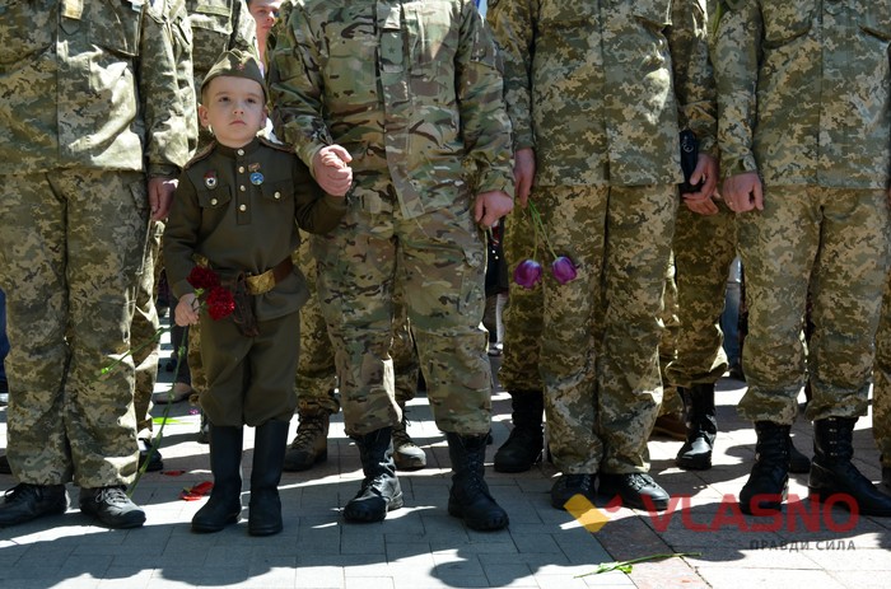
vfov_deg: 22.5
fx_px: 1481
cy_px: 294
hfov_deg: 33.5
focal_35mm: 60
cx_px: 446
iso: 200
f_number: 7.1
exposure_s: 1/200
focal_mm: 40
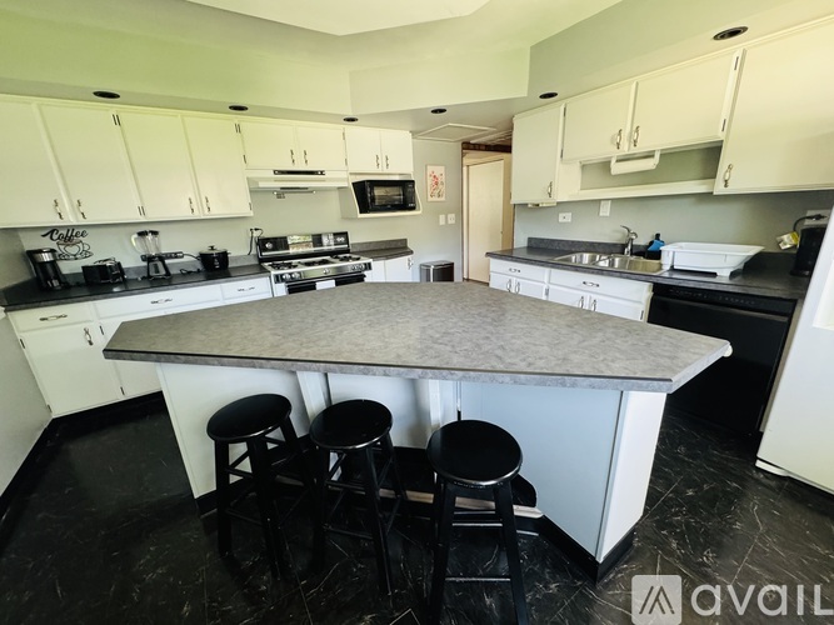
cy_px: 312
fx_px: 337
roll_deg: +2.7
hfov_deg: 102.1
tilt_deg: -17.1
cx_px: 417
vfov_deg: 85.7
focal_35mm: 14
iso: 400
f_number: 2.2
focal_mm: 2.22
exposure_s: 1/60
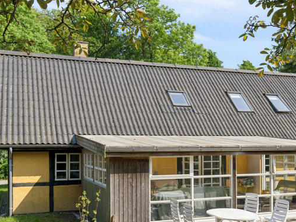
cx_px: 186
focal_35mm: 46
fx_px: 393
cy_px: 137
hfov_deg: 40.9
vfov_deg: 31.4
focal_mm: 20
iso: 200
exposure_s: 1/320
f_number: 8
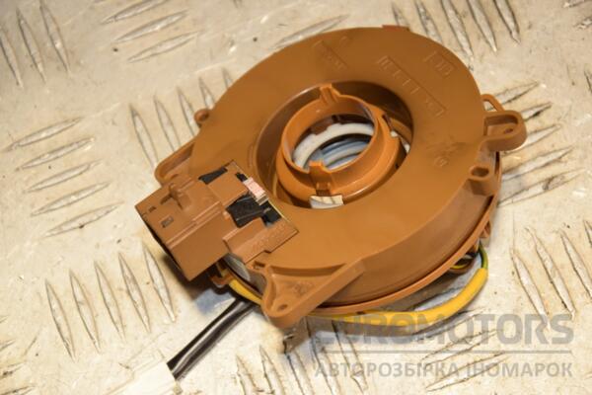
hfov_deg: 17.1
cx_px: 296
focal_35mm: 120
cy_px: 198
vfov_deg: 11.4
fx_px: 1973
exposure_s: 1/200
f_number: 6.3
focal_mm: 80
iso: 800
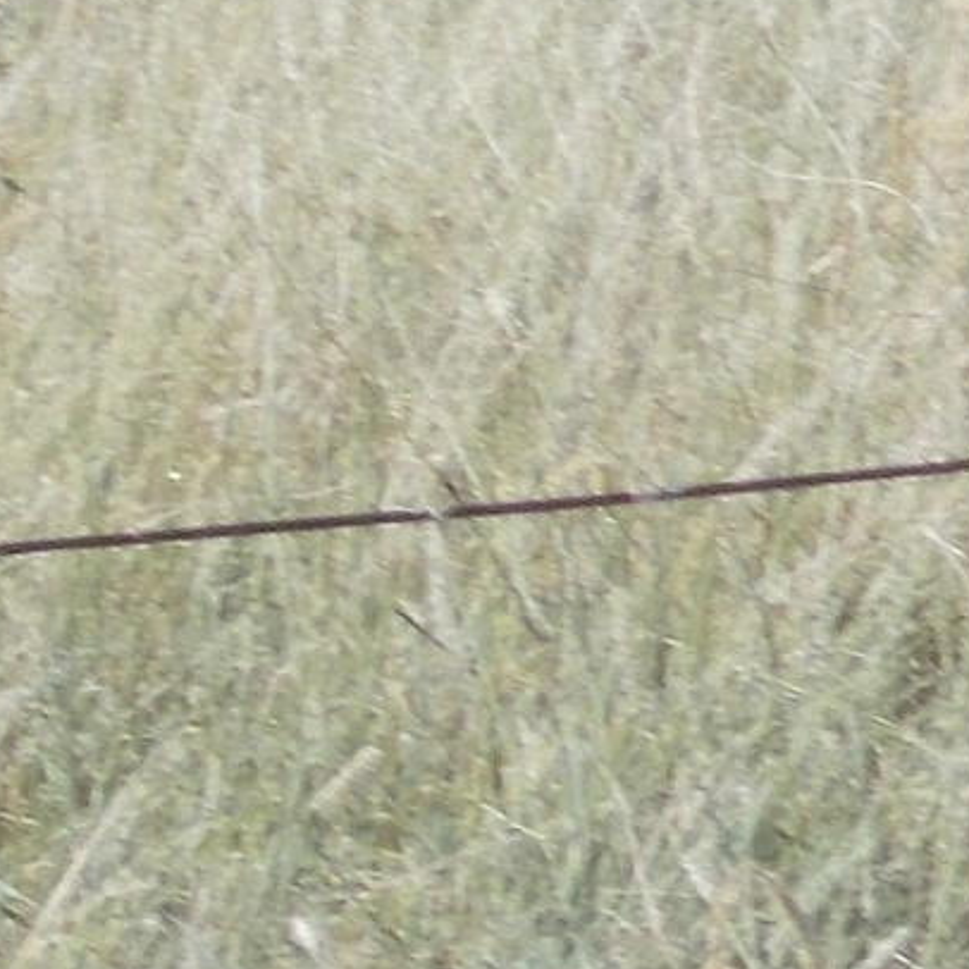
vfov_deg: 2.1
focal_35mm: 849
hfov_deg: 2.1
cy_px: -1072
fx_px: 26888
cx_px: 1031
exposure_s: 1/250
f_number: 6.5
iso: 80
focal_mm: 23
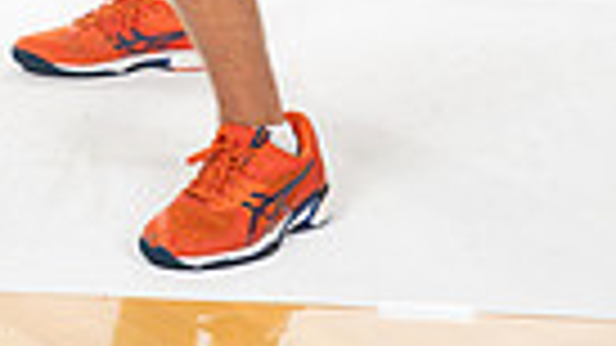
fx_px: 3642
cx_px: 9
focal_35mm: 223
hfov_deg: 9.6
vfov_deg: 5.2
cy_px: -602
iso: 800
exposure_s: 1/320
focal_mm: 65
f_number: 7.1
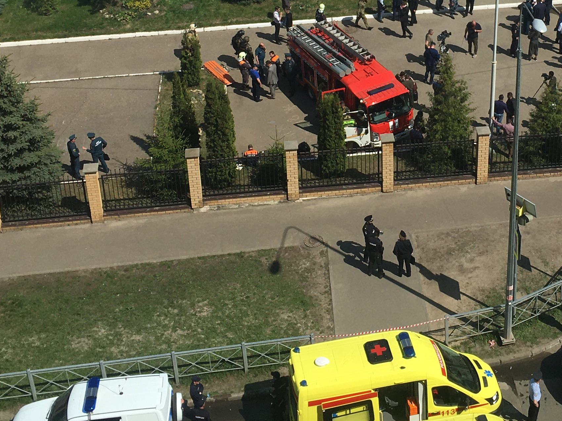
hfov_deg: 27.8
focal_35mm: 69
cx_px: 418
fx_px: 1120
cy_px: 19
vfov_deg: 20.7
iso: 25
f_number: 2.2
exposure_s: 1/2198
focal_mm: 4.15
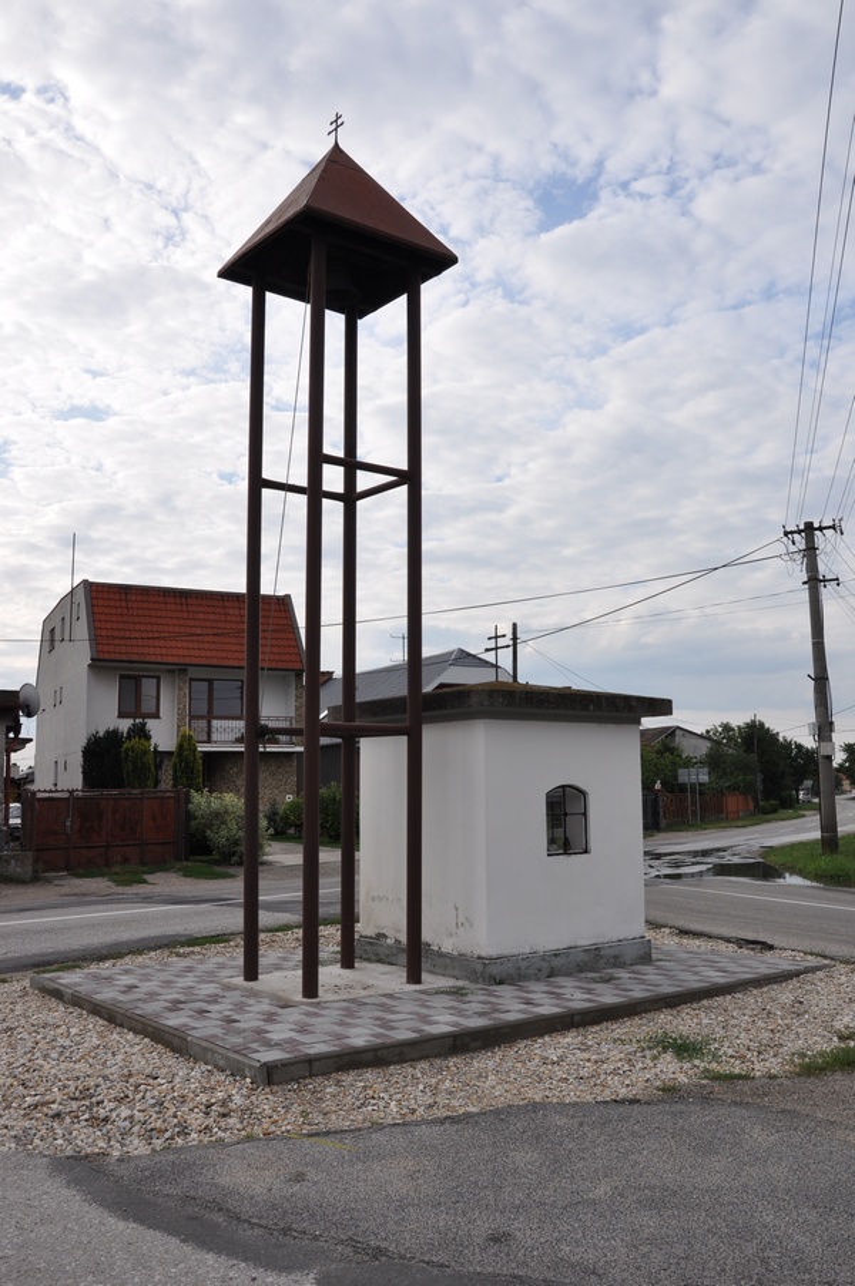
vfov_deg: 59.5
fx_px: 1125
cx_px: 428
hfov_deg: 41.6
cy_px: 643
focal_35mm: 32
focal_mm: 21
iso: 400
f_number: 10
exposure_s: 1/400
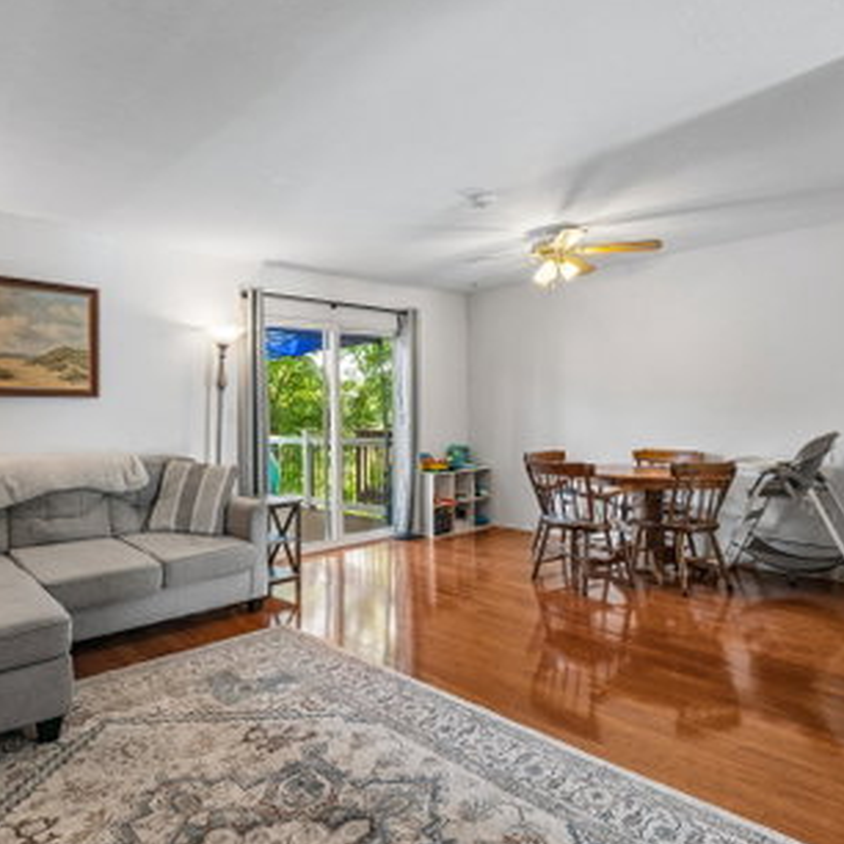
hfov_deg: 73.1
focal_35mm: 20
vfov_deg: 74.8
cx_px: 299
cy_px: 430
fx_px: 552
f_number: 5.6
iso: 400
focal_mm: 10
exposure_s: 1/80
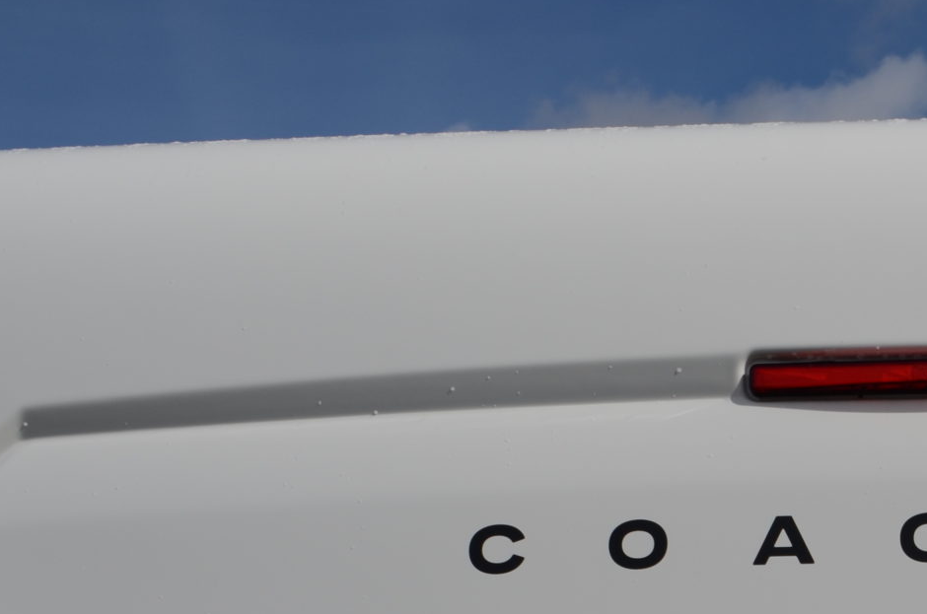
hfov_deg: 19.8
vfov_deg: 13.5
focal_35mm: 98
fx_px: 2519
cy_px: 761
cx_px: 1048
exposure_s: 1/250
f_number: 8
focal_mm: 24
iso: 100
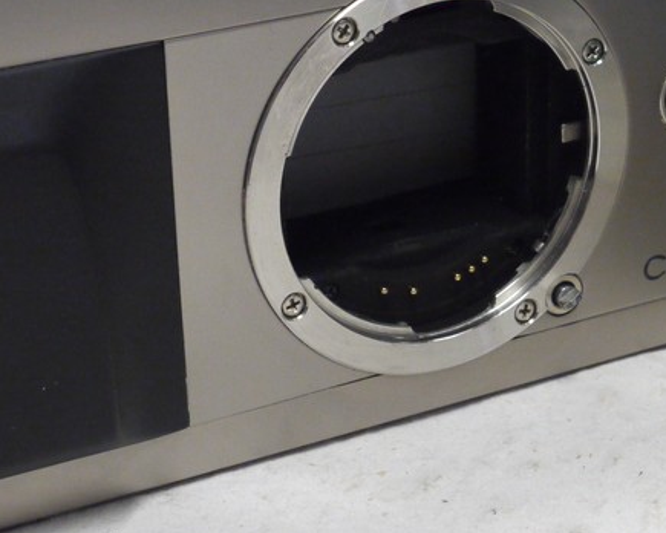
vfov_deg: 12.4
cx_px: 563
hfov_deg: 15.4
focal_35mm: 124
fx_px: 2444
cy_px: 162
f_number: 8
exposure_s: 1/25
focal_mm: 23
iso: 800
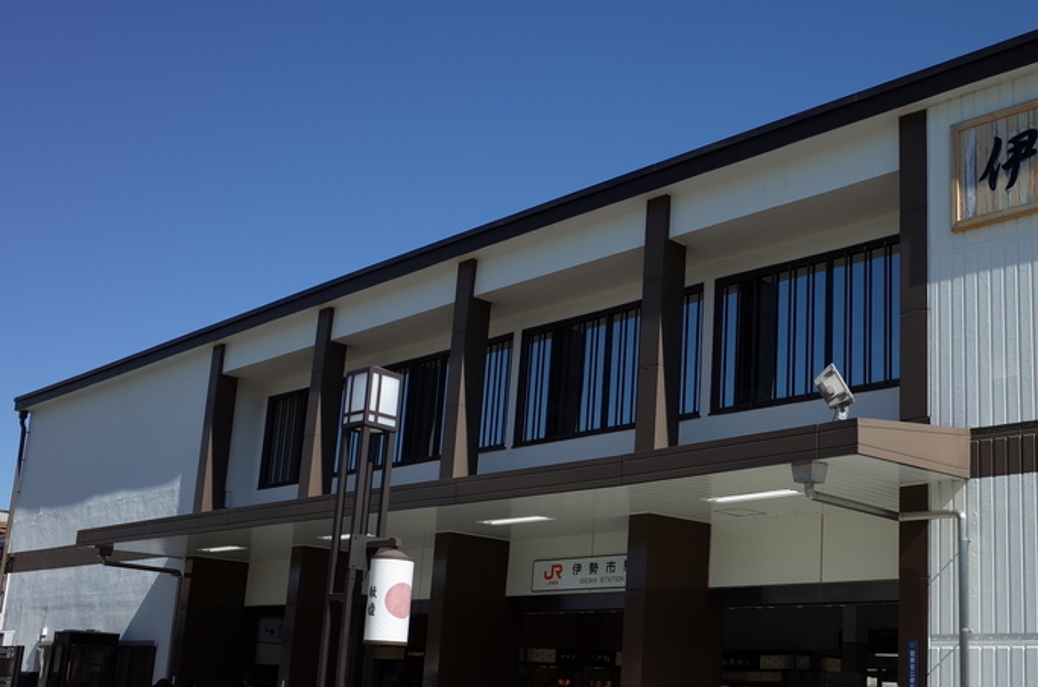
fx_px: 1208
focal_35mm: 42
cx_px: 720
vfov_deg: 31.6
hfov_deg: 45.5
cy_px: 421
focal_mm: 18.3
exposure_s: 1/1600
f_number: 3.2
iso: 100
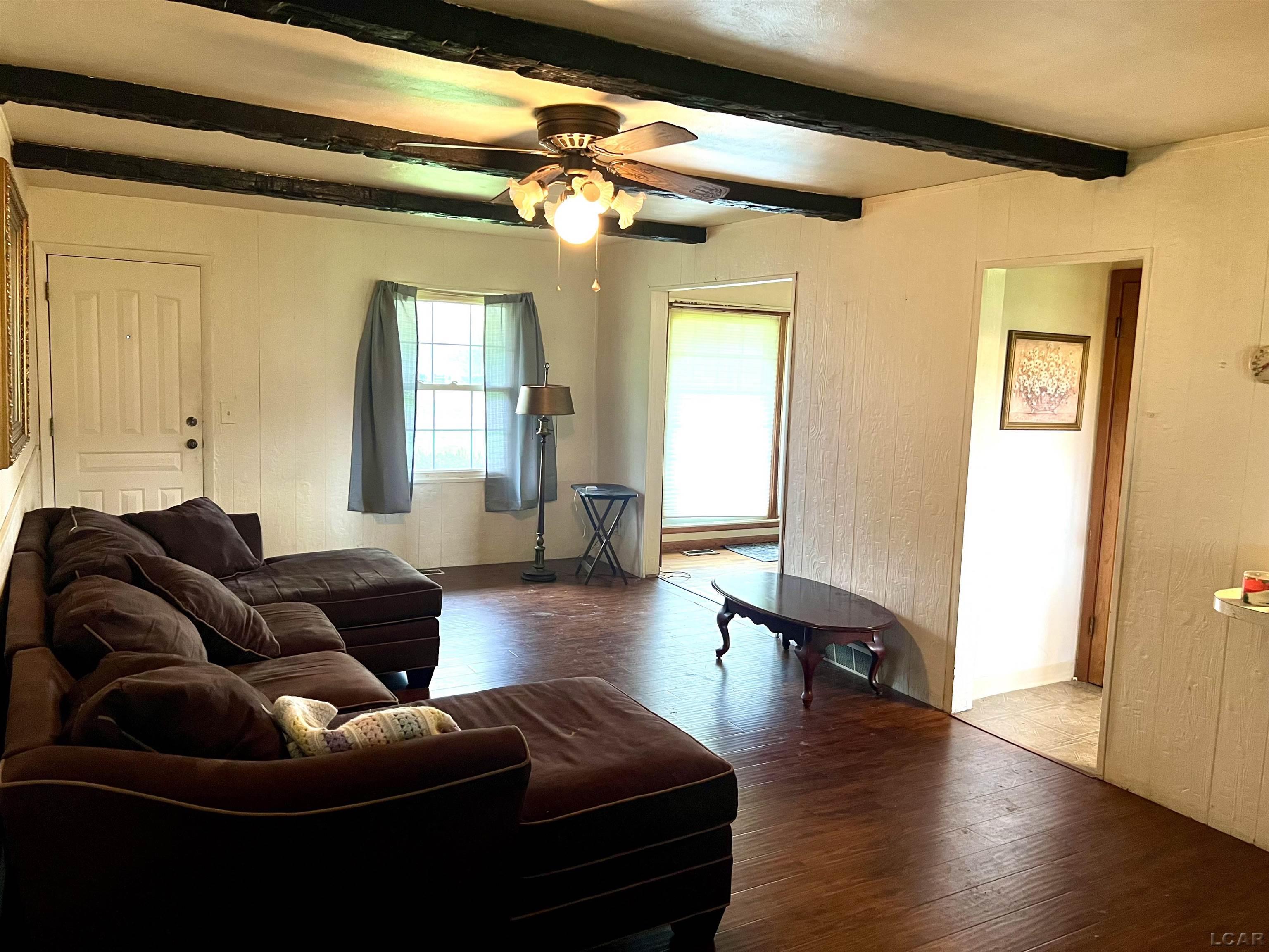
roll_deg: -1.6
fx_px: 953
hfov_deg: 67.3
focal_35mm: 26
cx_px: 634
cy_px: 476
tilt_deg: -7.4
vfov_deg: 53.1
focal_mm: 5.7
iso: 400
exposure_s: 1/60
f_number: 1.5
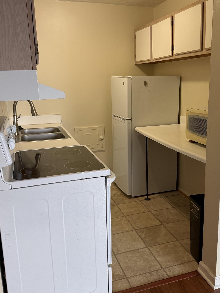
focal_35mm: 32
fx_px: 271
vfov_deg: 56.8
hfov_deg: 44.0
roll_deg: -1.9
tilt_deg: -15.0
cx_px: 128
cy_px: 143
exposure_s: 1/60
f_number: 1.78
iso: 200
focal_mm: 6.76
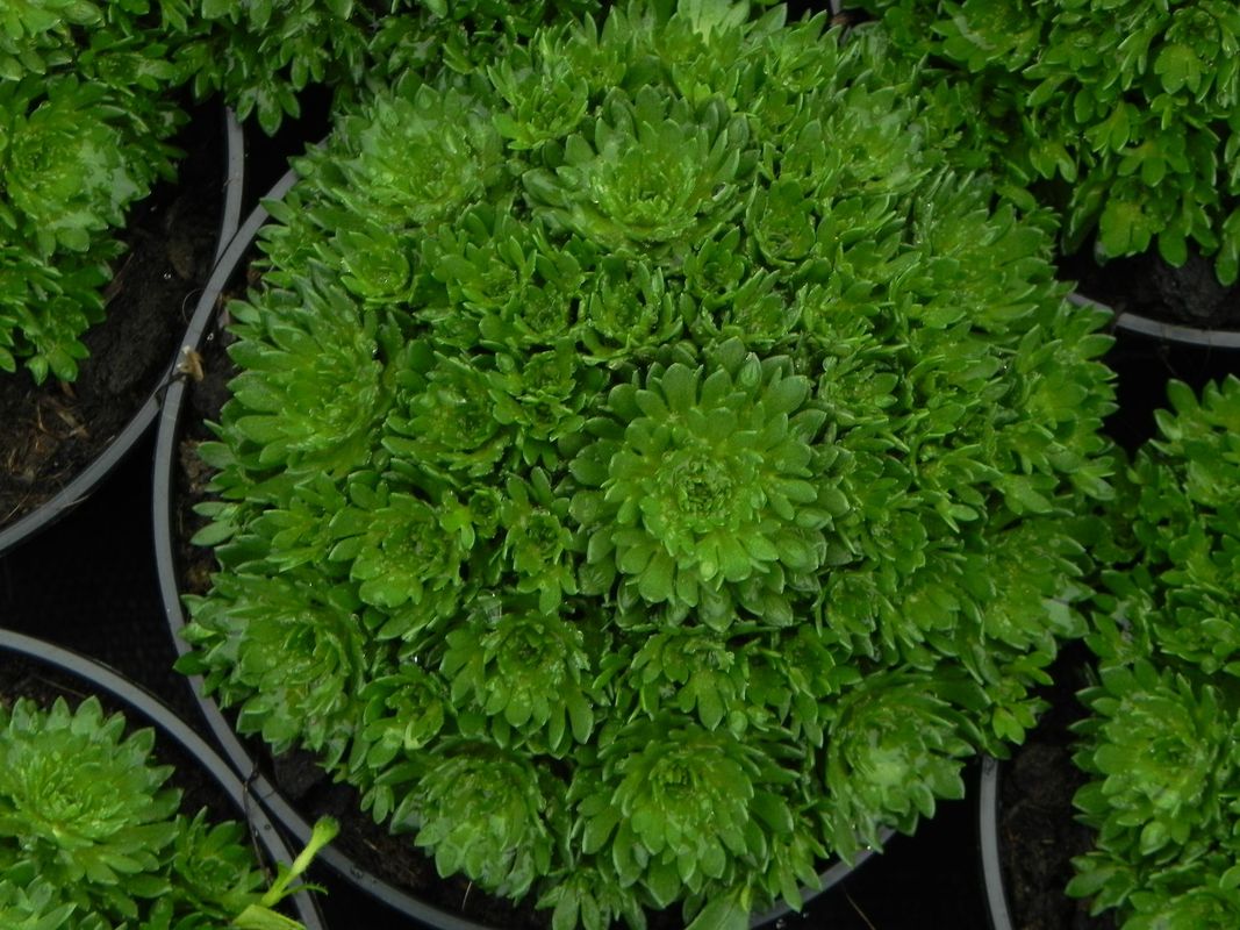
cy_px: 465
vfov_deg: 11.5
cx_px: 620
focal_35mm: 129
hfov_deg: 15.3
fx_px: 4620
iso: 160
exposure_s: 1/50
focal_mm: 23
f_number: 5
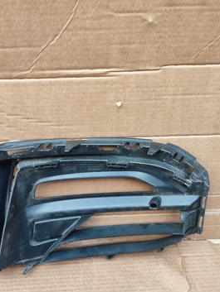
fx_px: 288
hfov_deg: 41.7
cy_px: 185
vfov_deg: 53.3
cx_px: 96
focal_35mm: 34
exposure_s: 1/50
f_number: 1.9
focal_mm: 6.04
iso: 131
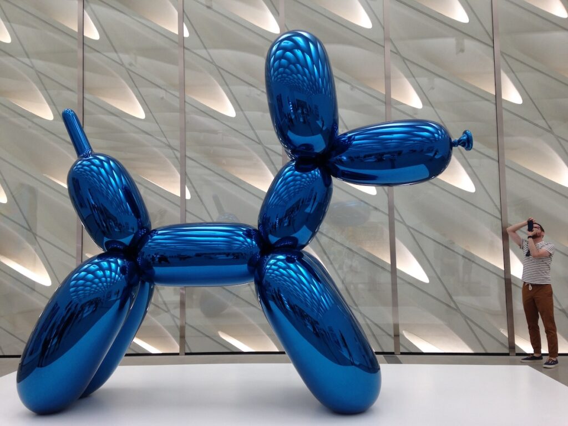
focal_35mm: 33
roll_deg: +1.1
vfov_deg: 42.9
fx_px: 541
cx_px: 284
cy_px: 213
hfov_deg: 55.4
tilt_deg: +4.9
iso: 50
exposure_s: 1/40
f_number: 2.4
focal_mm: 4.12
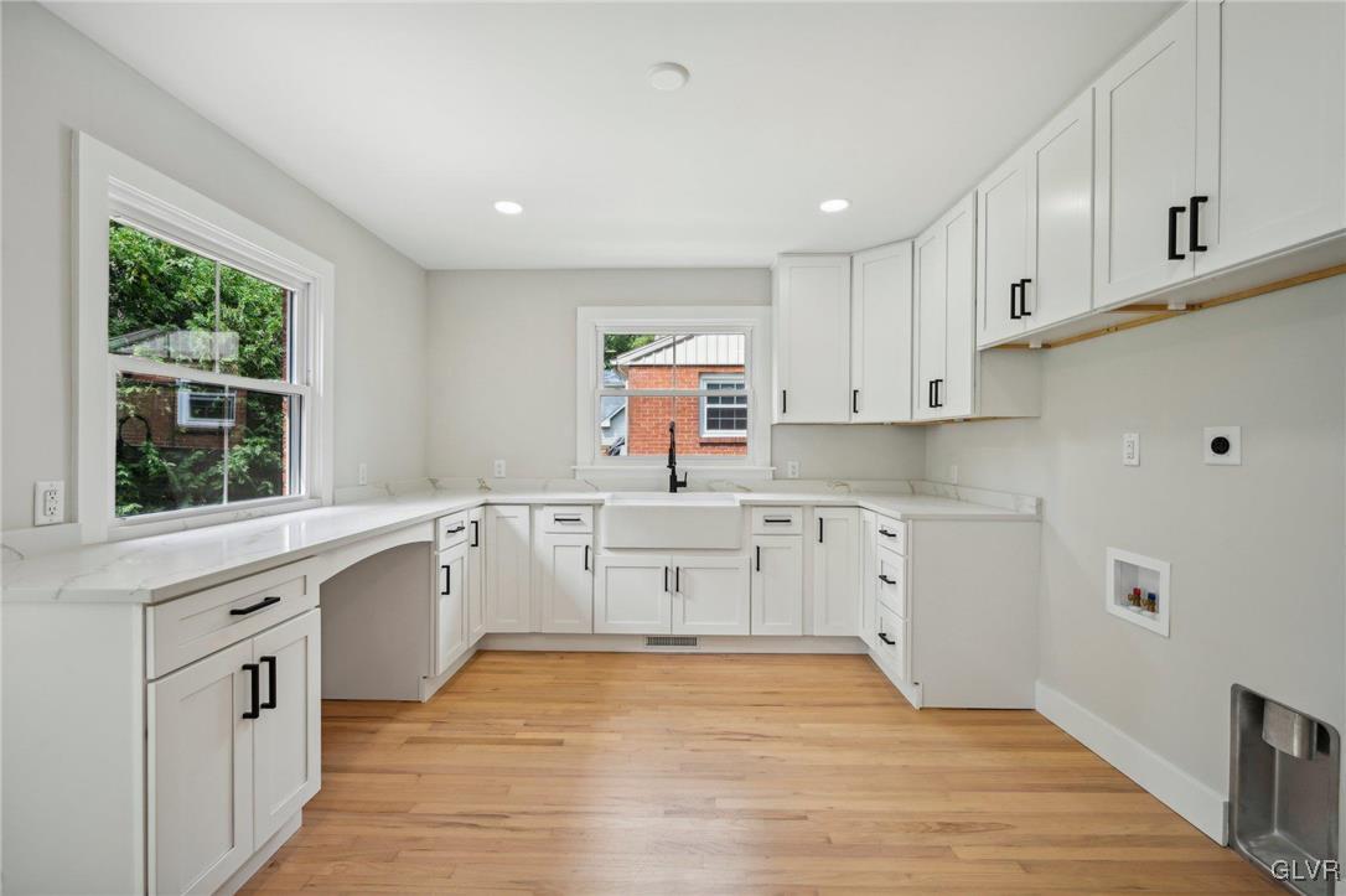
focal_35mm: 16
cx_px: 673
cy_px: 448
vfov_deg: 73.7
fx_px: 598
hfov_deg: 96.8
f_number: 8
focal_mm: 16
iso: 400
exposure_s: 1/80
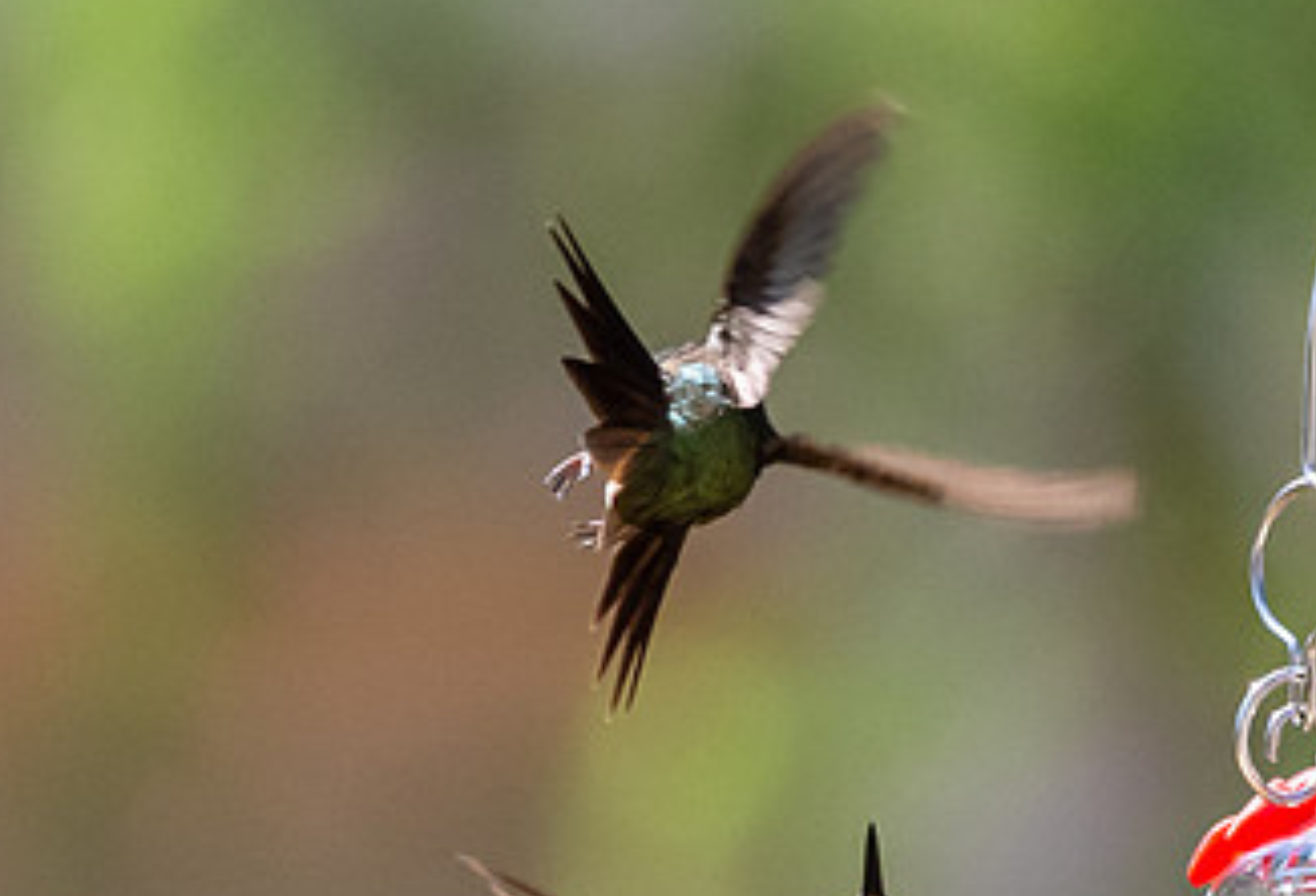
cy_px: 1002
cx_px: 719
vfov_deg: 1.2
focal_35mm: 1194
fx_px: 43934
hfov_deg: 1.7
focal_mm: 200
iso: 1400
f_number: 5.6
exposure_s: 1/3200
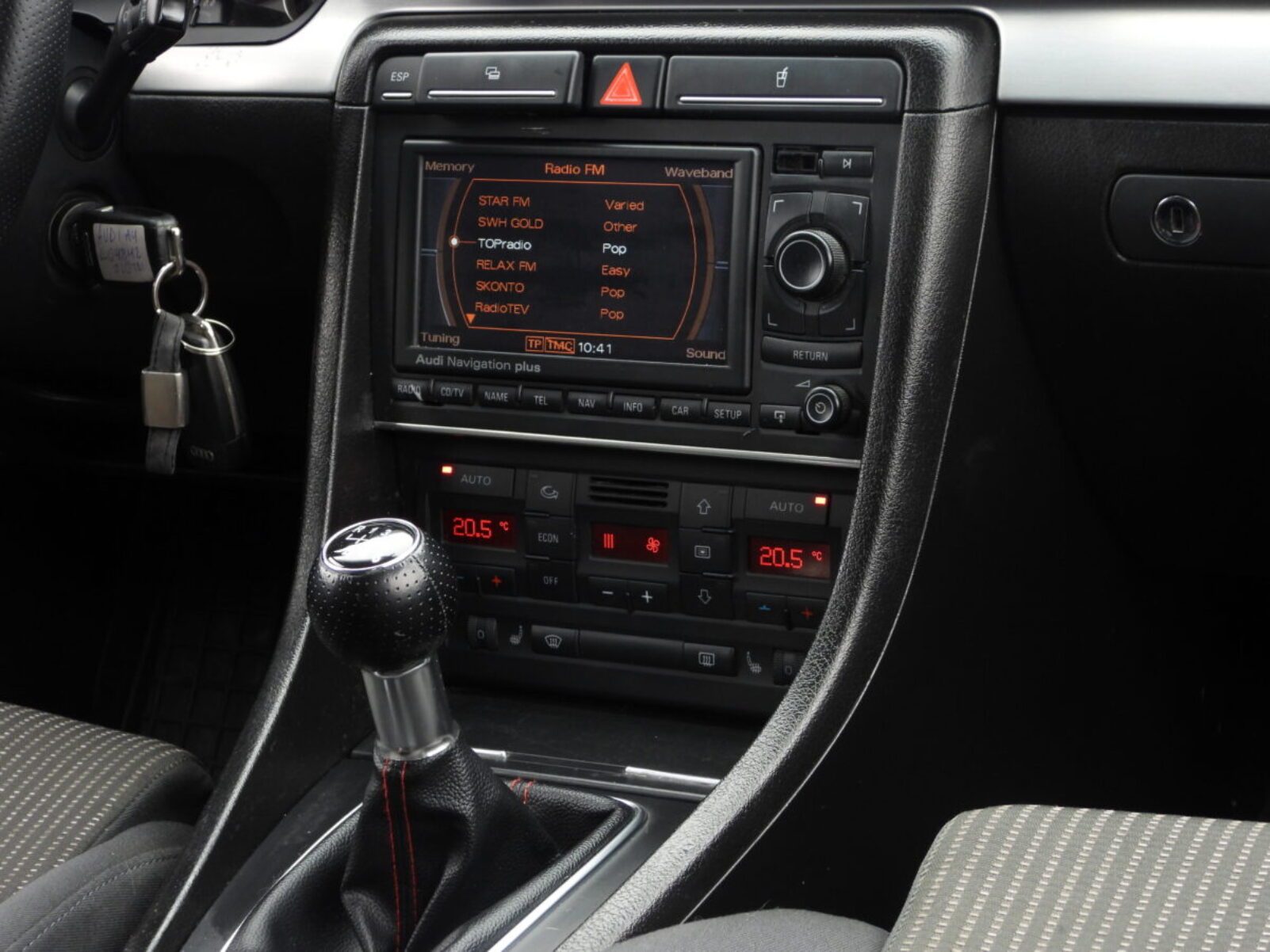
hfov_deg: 24.4
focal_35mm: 80
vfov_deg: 18.4
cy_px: 476
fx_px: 2935
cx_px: 635
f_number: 3.5
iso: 280
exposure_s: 1/60
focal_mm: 14.4
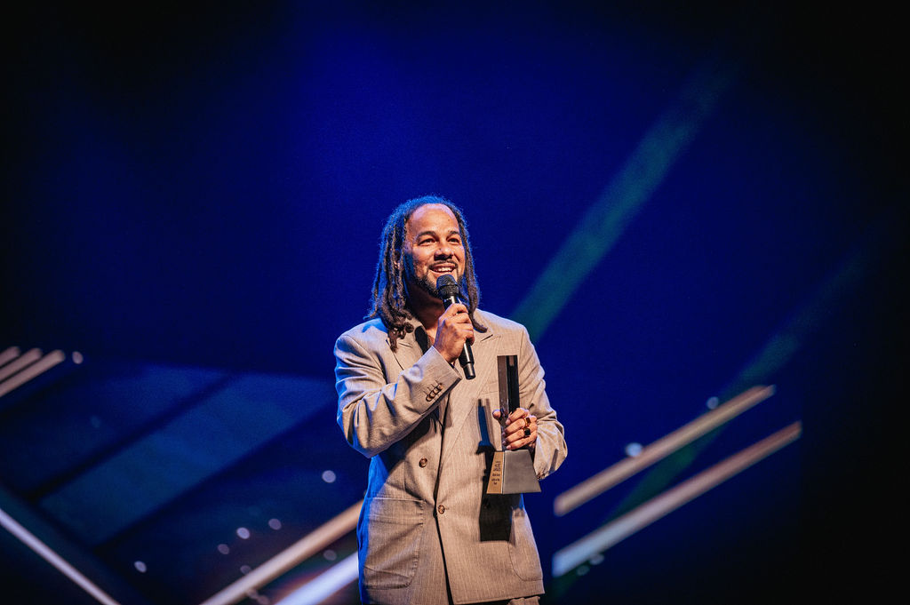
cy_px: 302
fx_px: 3789
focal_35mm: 150
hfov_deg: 13.7
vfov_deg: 9.1
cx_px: 455
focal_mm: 150
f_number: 2.8
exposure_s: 1/200
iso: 500
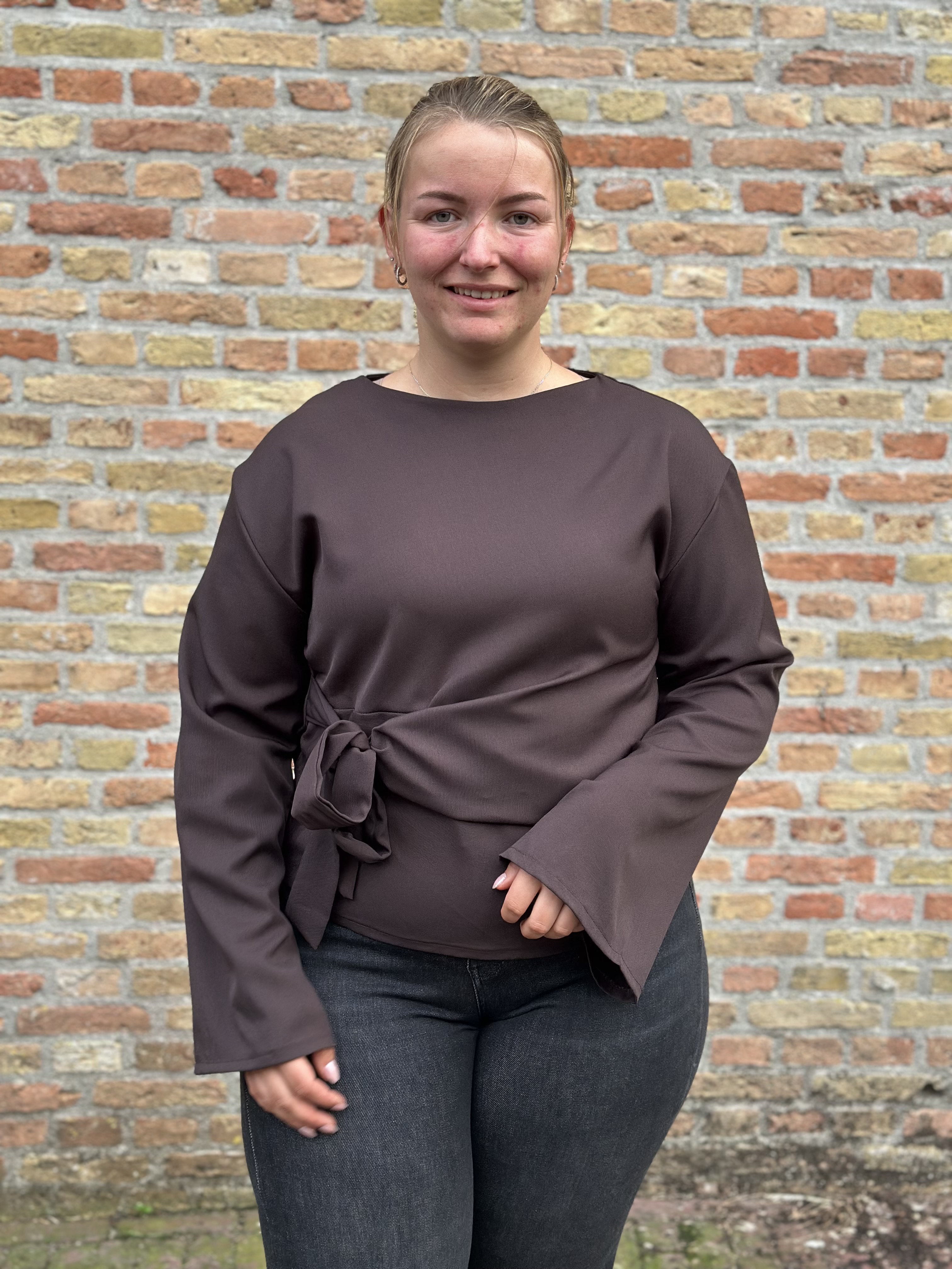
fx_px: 1760
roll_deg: -2.5
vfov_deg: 39.7
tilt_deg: -9.1
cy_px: 634
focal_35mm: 48
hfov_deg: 30.3
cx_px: 476
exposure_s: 1/121
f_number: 1.78
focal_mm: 6.86
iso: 100
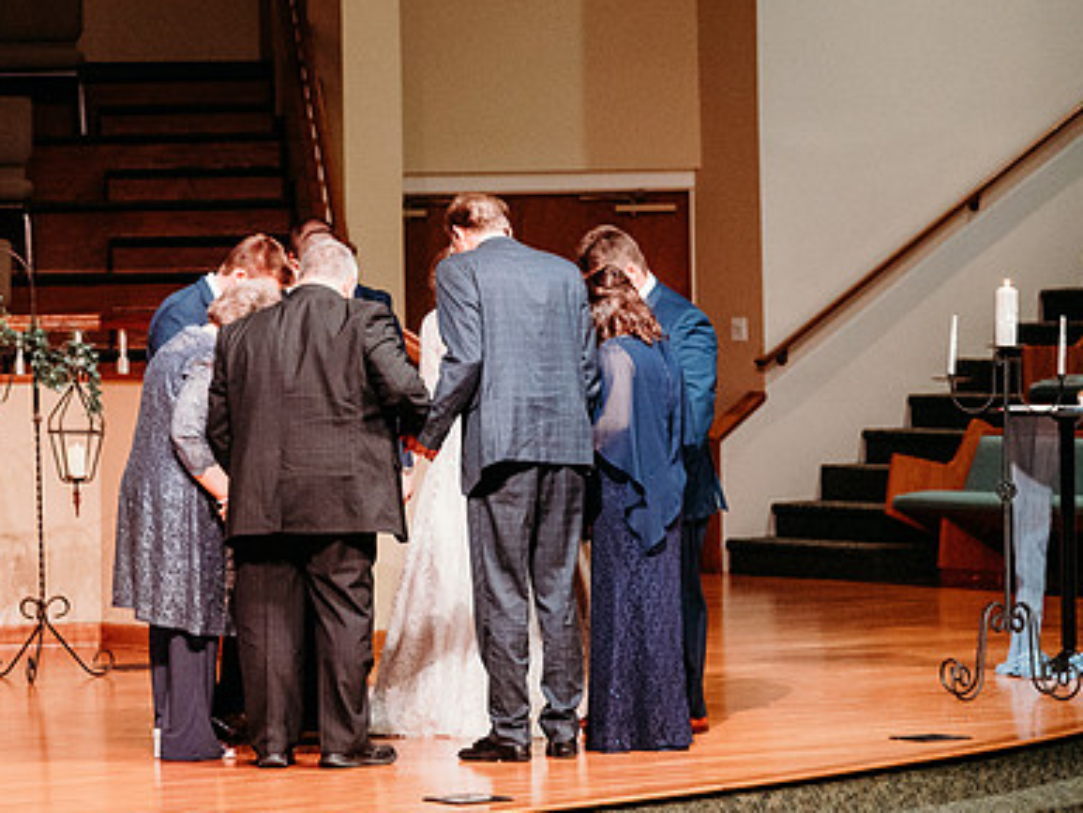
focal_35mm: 174
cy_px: 316
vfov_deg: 8.5
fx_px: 5445
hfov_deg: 11.3
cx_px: 374
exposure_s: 1/125
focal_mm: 120
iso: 5000
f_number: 4
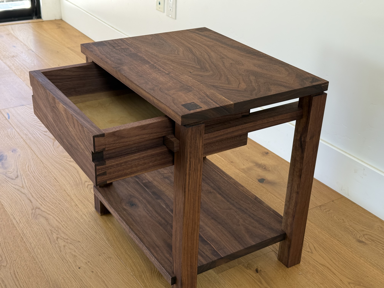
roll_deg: -1.4
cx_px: 192
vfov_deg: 30.3
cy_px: 144
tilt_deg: -26.6
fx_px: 532
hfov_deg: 39.7
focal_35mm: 48
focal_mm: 6.76
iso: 100
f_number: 1.78
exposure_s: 1/71
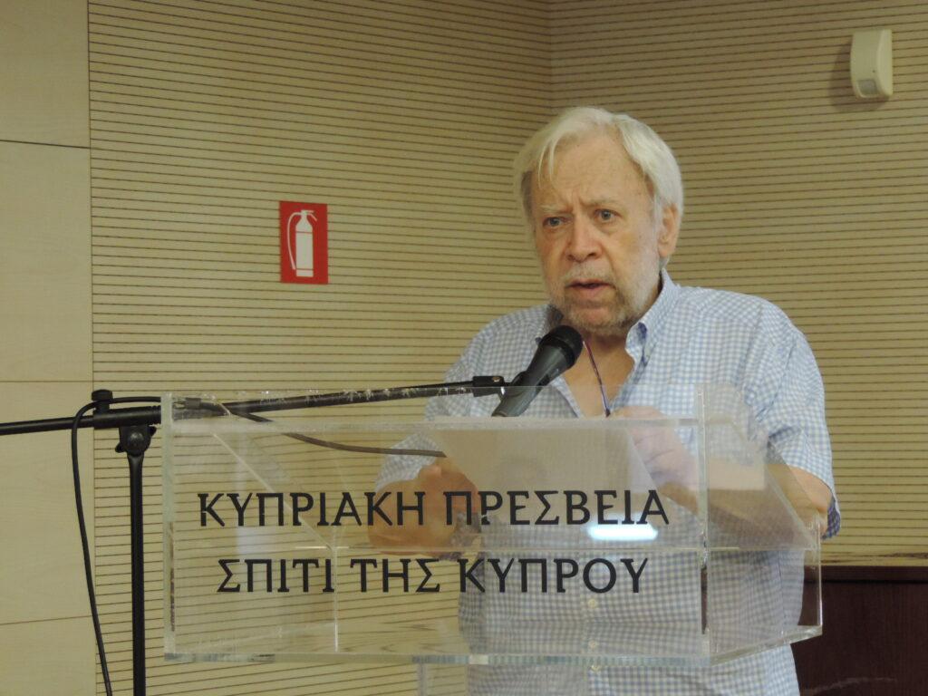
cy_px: 348
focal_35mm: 135
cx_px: 464
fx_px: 3619
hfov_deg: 14.6
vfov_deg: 11.0
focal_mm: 24
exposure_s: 1/30
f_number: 4.3
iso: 800
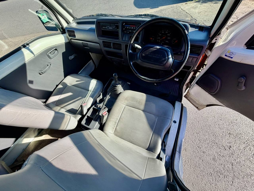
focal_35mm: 14
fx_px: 103
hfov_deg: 102.1
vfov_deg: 85.7
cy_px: 96
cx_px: 127
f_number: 2.2
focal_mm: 2.22
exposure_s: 1/353
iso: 50
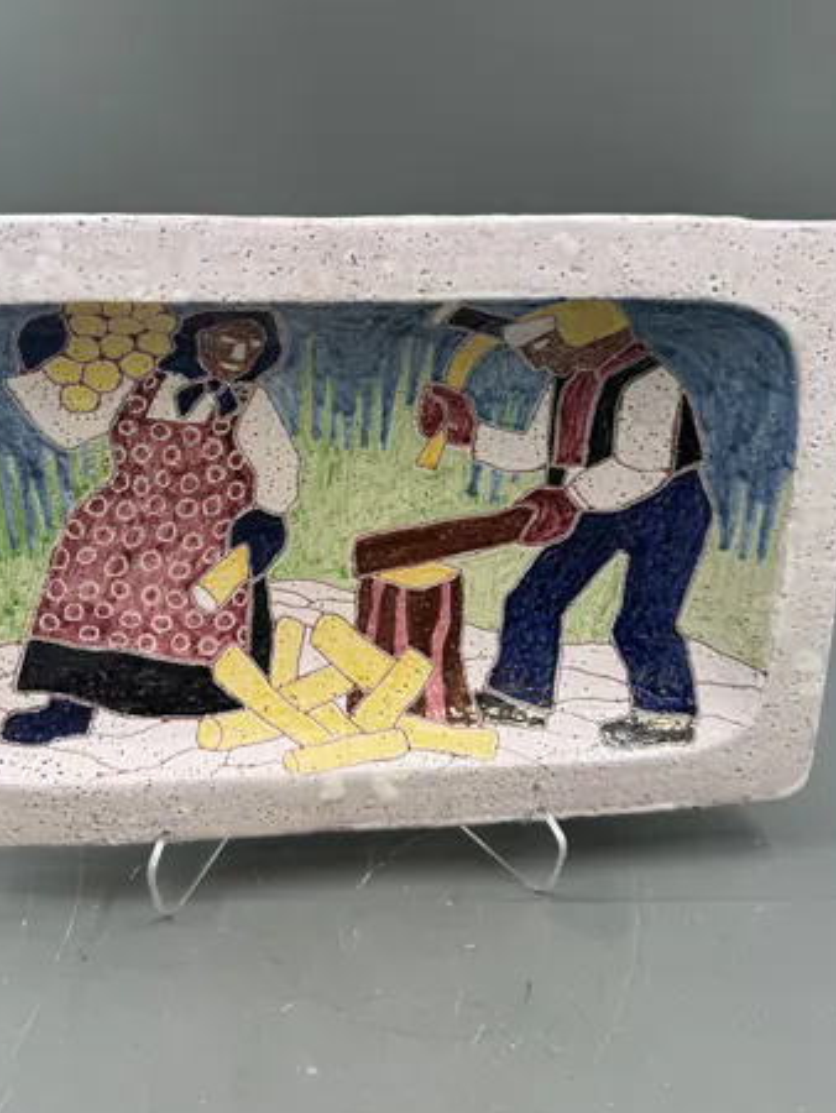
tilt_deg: -20.6
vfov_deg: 56.7
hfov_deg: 43.9
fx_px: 1029
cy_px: 500
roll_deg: +2.2
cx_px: 319
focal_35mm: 32
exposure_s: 1/145
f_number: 1.78
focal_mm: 6.76
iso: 64
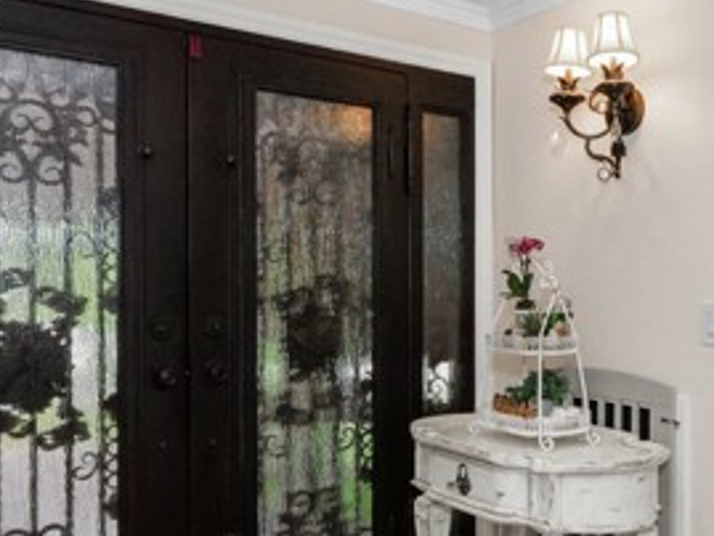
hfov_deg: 46.8
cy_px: 308
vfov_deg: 37.7
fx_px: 784
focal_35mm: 38
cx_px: 555
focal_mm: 8
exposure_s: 1/80
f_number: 8
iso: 1600
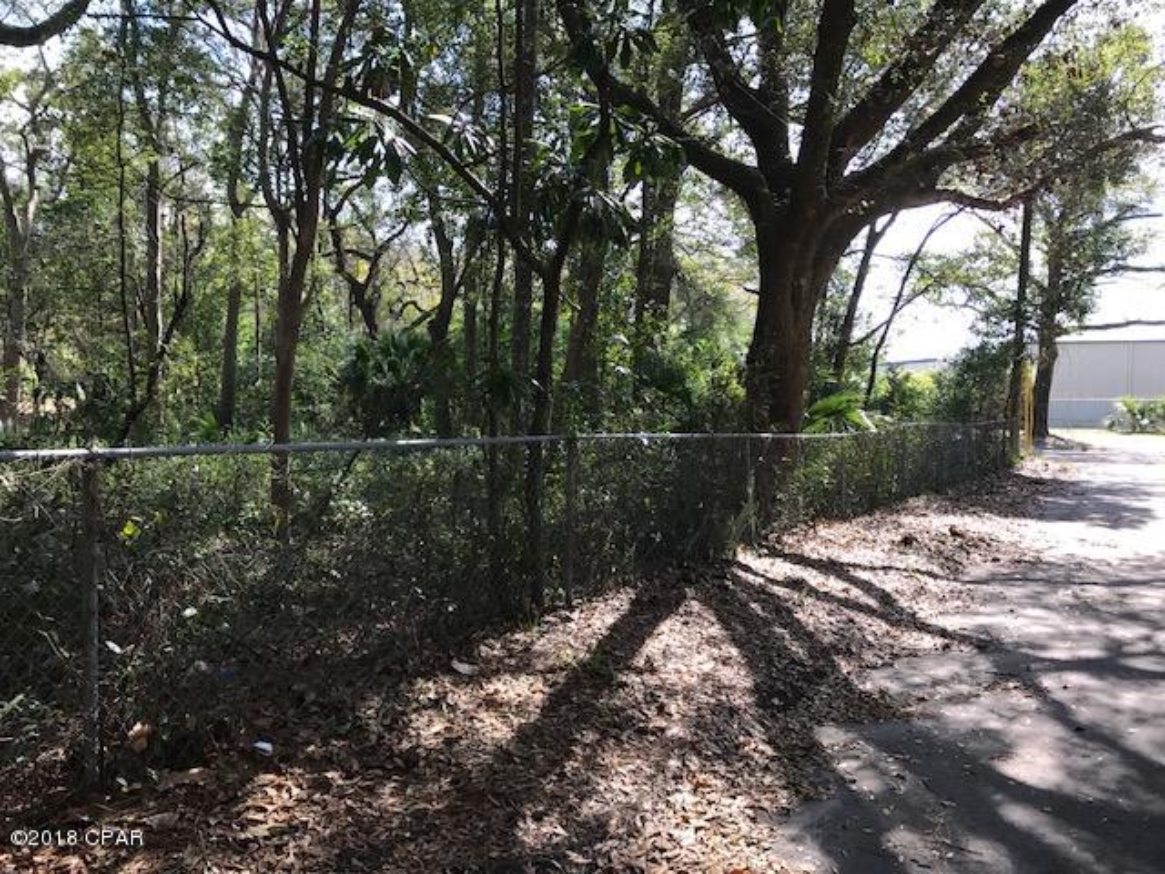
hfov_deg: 63.4
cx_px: 582
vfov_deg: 49.7
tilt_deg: -2.5
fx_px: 942
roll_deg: -0.4
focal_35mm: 28
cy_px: 437
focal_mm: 3.99
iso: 20
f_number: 1.8
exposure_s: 1/336
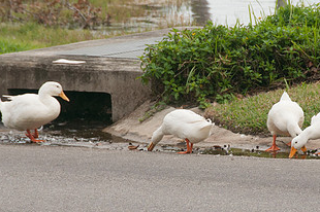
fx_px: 3738
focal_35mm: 421
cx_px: 211
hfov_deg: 4.9
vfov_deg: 3.3
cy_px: 122
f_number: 10
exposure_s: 1/250
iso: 400
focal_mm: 150
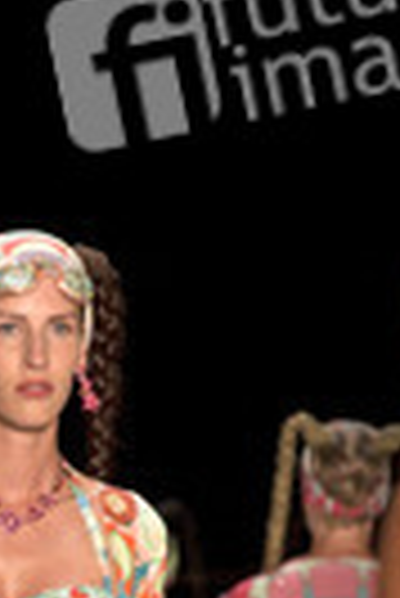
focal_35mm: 557
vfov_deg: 3.7
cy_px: 719
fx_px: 9259
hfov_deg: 2.5
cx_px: -128
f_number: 7.1
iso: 1600
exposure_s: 1/250
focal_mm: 185
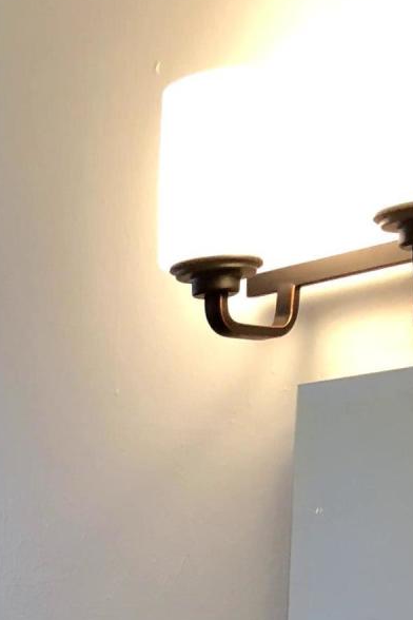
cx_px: -268
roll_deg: +0.1
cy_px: 954
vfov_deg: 18.1
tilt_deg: -13.4
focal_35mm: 99
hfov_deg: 12.9
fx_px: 1703
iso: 32
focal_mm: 3.99
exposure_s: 1/30
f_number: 1.8
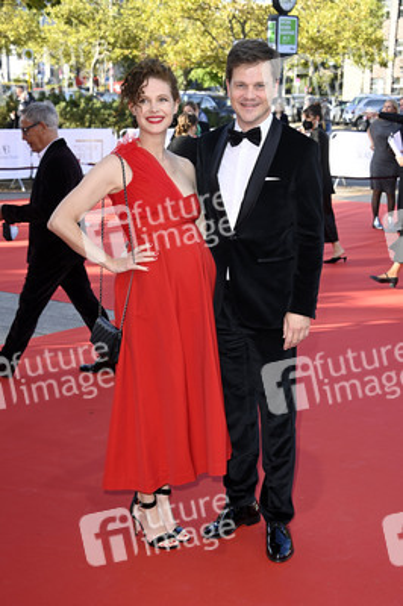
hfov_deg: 21.9
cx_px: 202
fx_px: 1043
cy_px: 303
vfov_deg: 32.4
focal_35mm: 62
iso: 400
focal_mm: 62
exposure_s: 1/250
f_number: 6.3
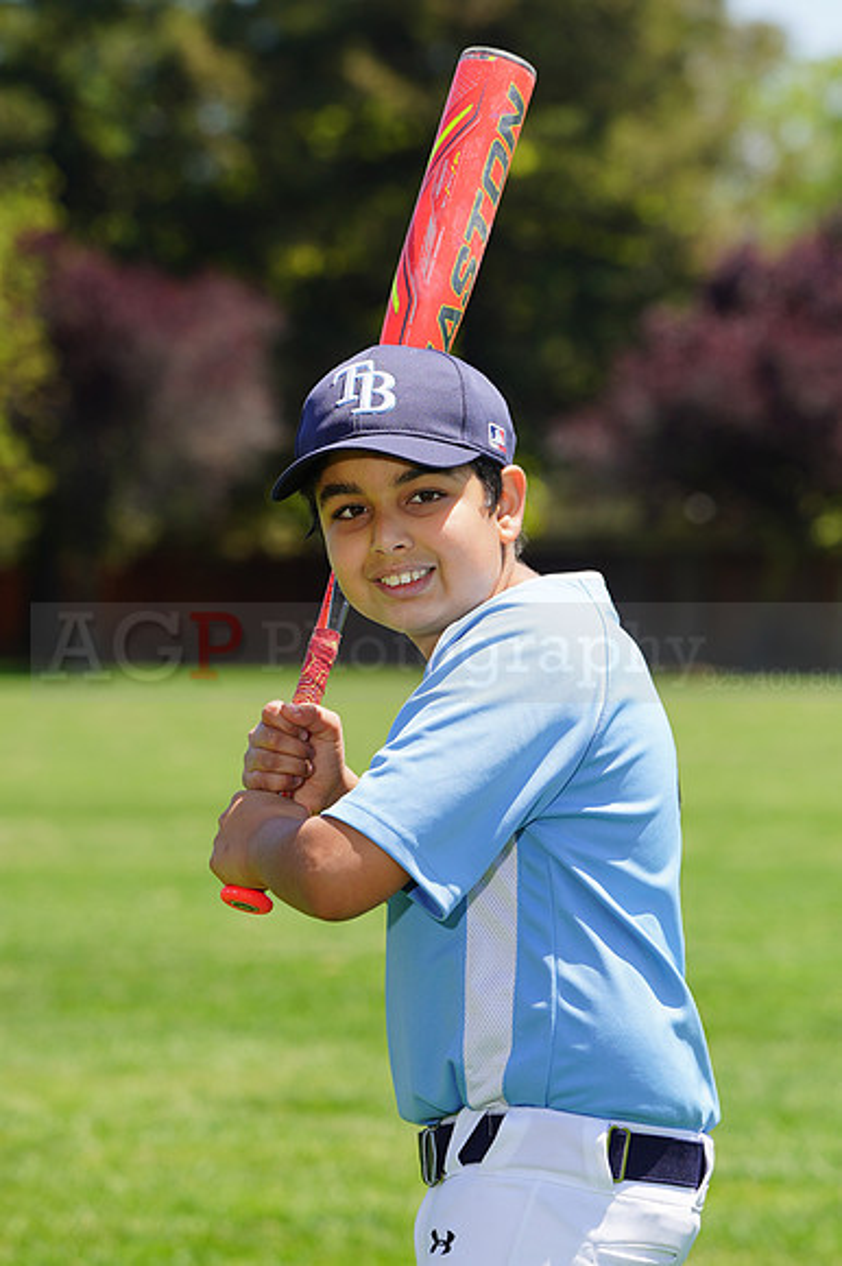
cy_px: 633
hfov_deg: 6.0
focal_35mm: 229
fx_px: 8043
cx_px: 421
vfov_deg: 9.0
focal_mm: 229
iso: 100
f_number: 9
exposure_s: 1/160
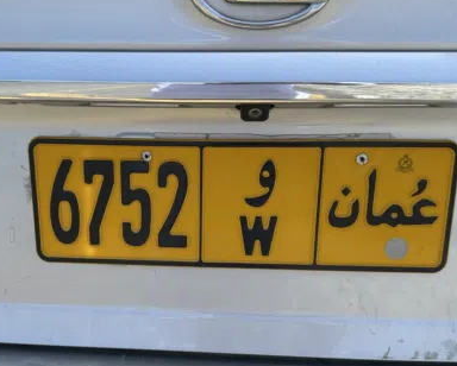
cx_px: 193
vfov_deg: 37.8
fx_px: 528
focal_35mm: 39
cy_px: 251
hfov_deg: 46.6
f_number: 1.78
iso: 80
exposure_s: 1/3356
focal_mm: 6.86
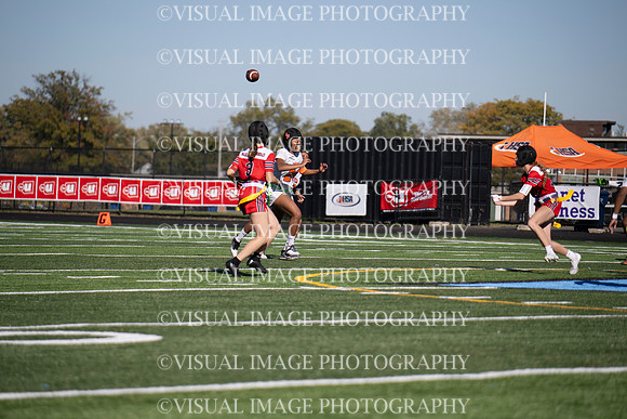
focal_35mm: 190
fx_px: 3310
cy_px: 210
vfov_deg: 7.2
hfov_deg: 10.8
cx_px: 314
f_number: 4
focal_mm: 190
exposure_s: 1/2500
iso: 200
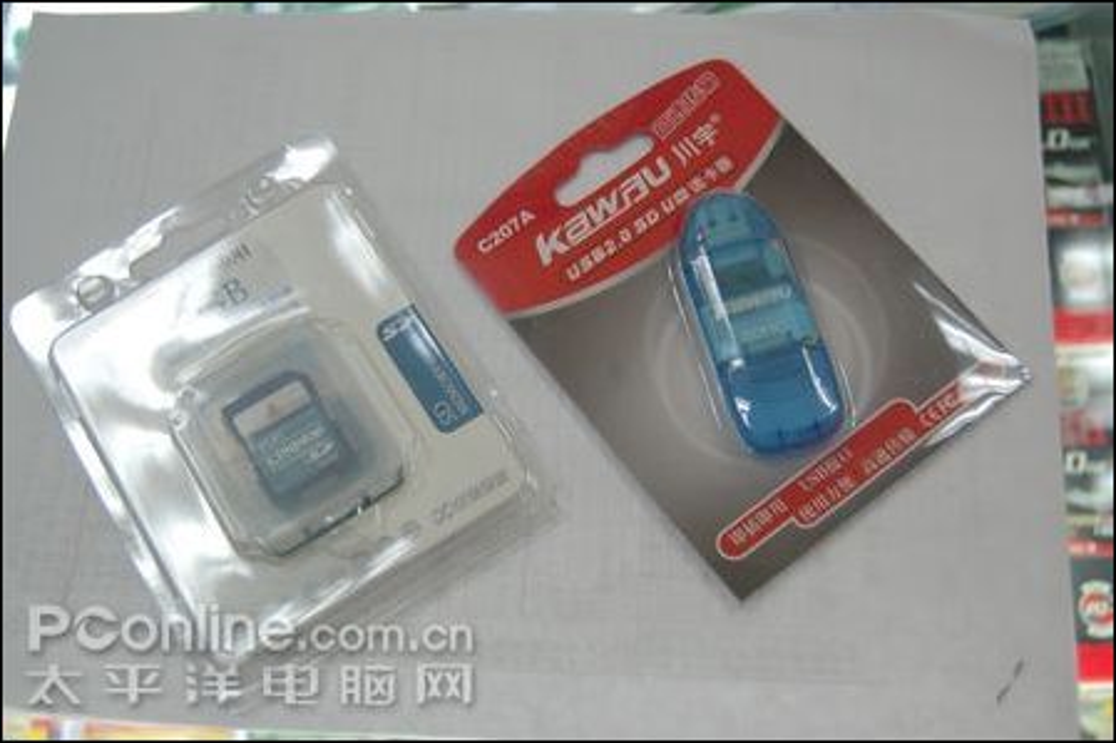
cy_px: 372
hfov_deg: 41.1
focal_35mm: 48
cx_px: 558
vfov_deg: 28.1
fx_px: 1487
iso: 400
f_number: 4.5
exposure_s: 1/50
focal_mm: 32
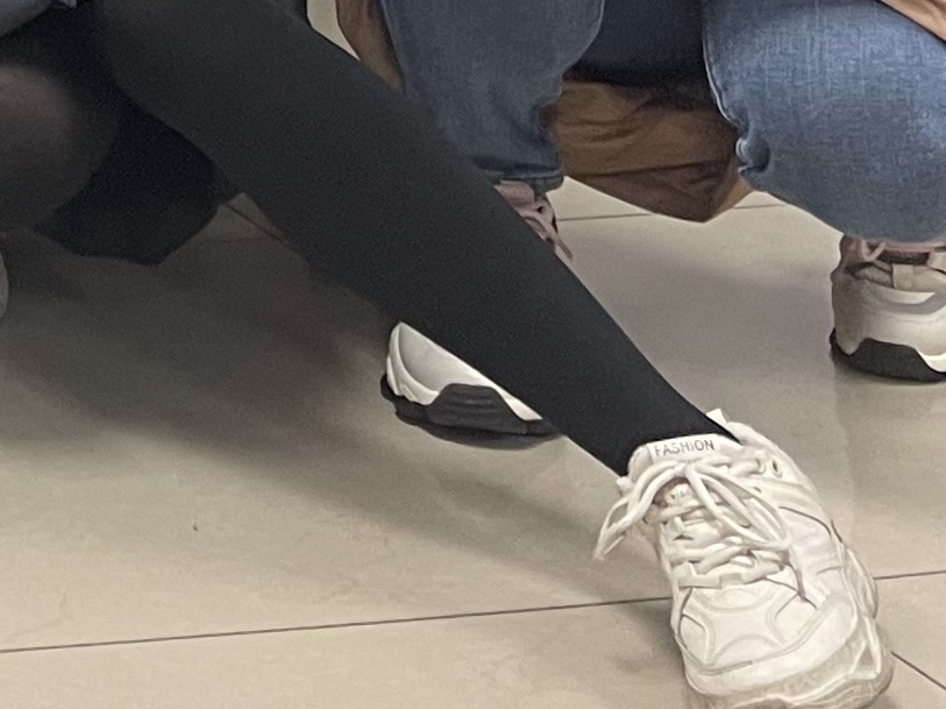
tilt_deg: +1.4
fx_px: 3524
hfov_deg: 13.1
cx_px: -997
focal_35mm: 129
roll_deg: +2.2
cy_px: -990
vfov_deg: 10.0
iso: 125
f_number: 1.6
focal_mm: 5.1
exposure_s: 1/50
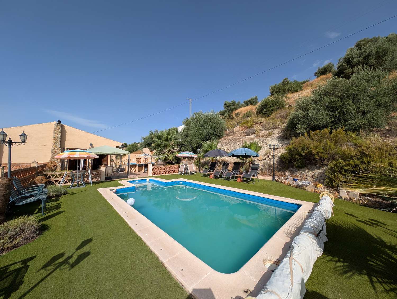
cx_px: 198
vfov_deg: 94.6
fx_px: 138
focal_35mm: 12
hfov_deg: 110.5
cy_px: 150
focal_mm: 2.23
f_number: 1.95
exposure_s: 1/2457
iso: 40
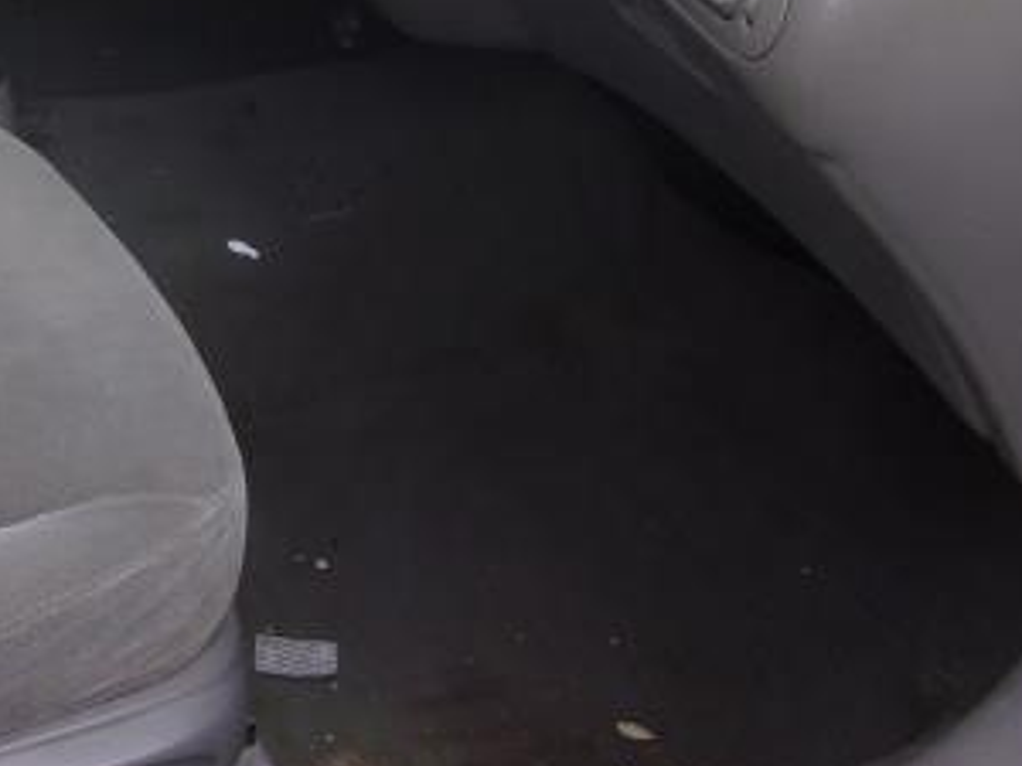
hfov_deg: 26.5
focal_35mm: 72
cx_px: 201
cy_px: 7
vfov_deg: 19.8
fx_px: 2126
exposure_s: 1/34
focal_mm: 4.9
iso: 80
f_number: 3
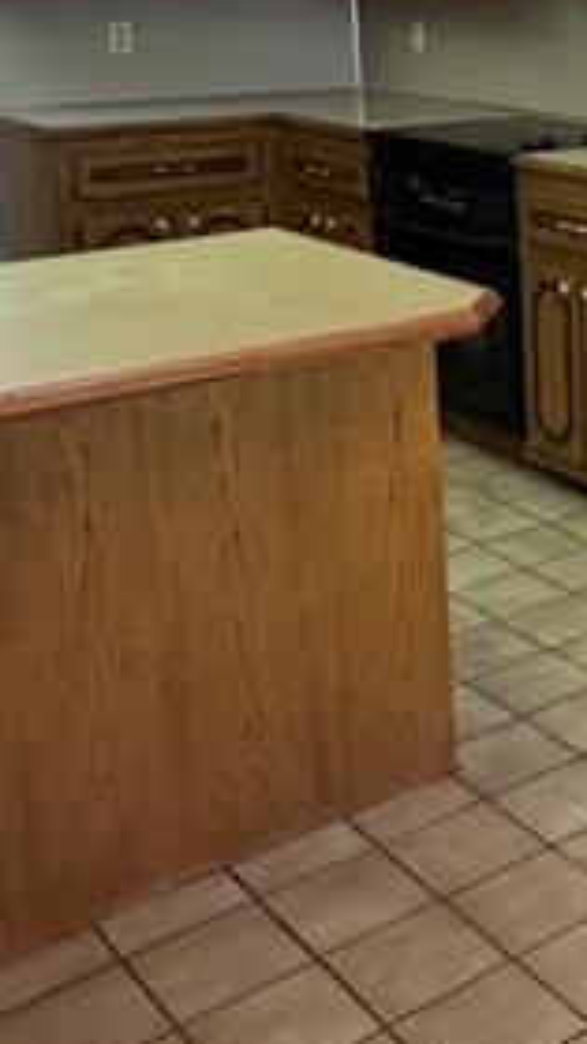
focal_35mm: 56
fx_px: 1549
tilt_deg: -11.0
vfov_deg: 36.4
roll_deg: -0.4
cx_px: 867
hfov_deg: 19.0
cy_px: 262
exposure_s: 1/120
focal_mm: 2.22
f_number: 2.2
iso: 320
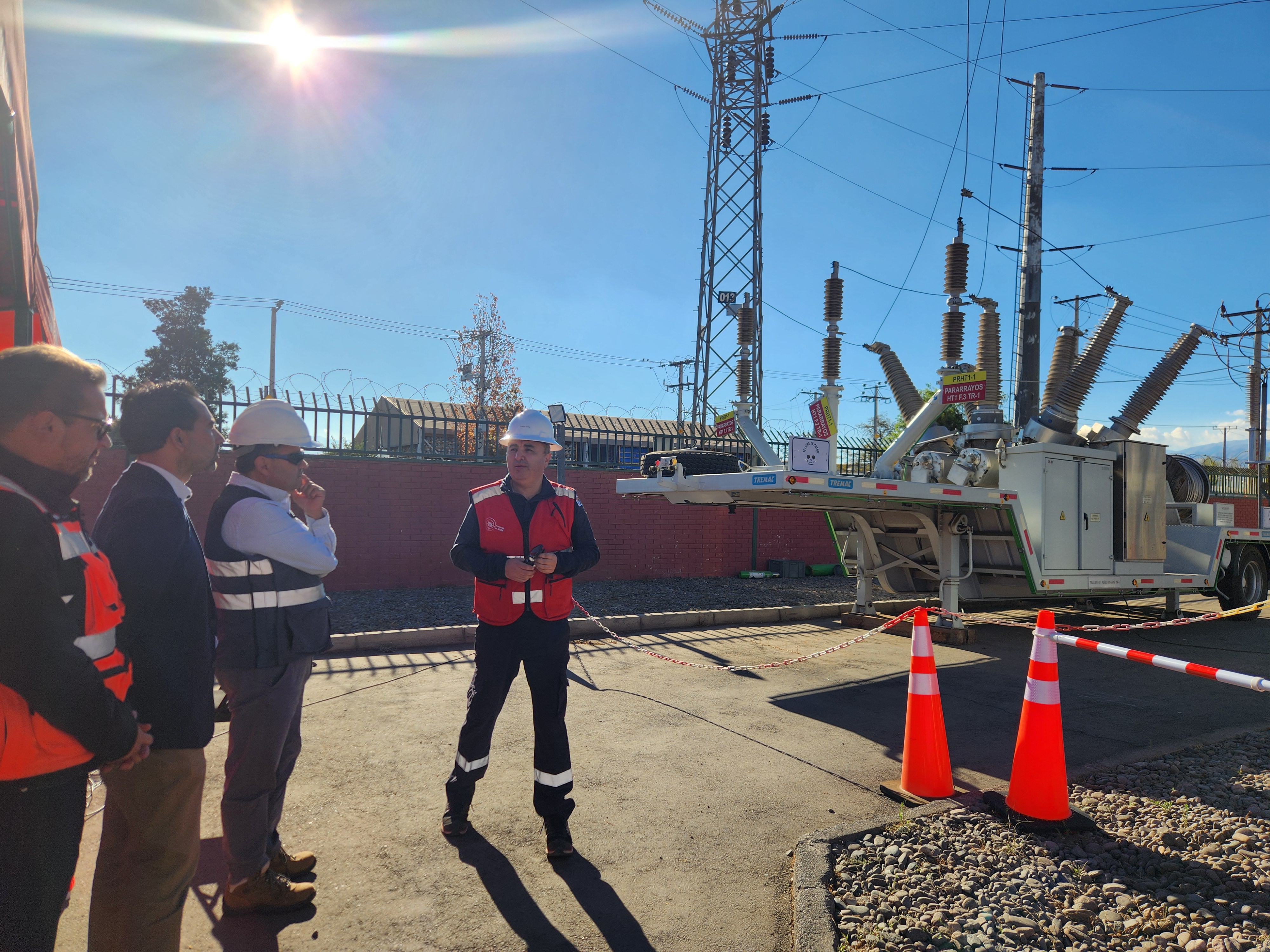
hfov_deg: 73.9
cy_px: 476
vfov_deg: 58.9
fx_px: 844
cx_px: 635
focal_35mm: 23
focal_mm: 5.4
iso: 20
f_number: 1.8
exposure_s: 1/1989
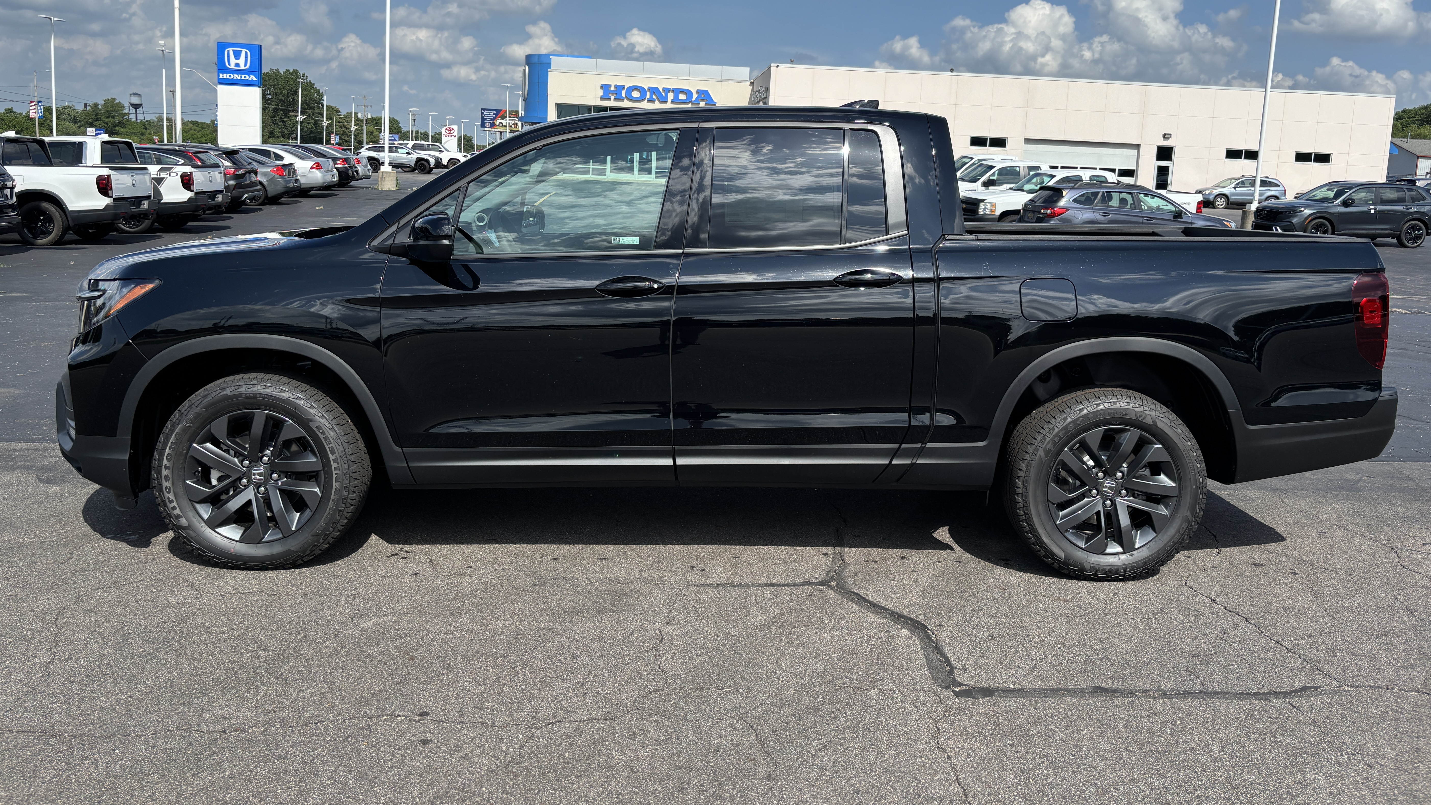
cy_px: 297
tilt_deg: -8.0
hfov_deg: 66.1
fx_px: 1100
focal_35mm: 29
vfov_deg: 39.9
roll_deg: -2.9
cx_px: 732
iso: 50
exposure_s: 1/3788
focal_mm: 5.96
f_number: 1.6
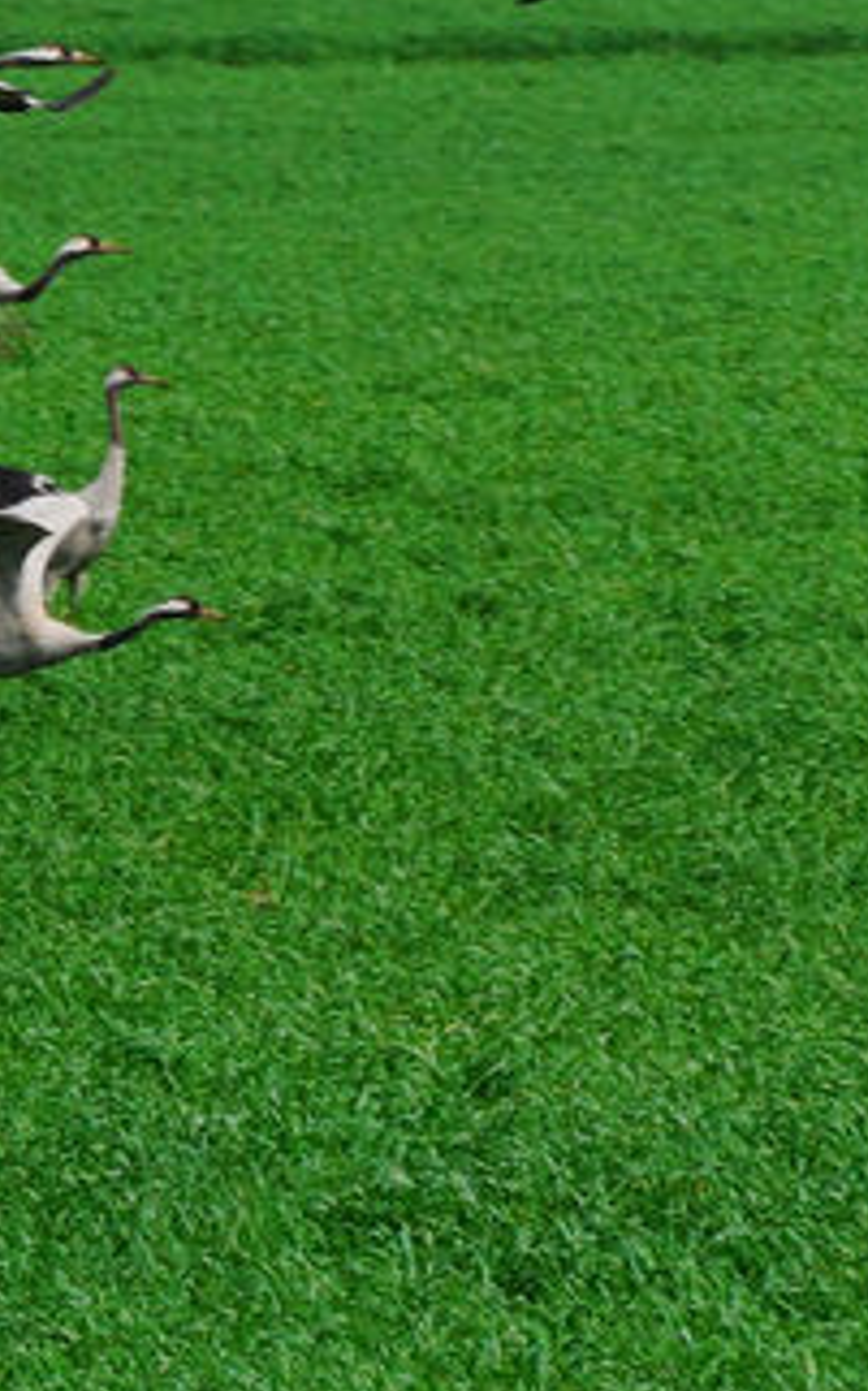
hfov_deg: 1.0
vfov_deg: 1.6
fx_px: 48566
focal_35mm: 1282
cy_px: 151
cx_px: -963
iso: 1000
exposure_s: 1/640
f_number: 11
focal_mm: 300
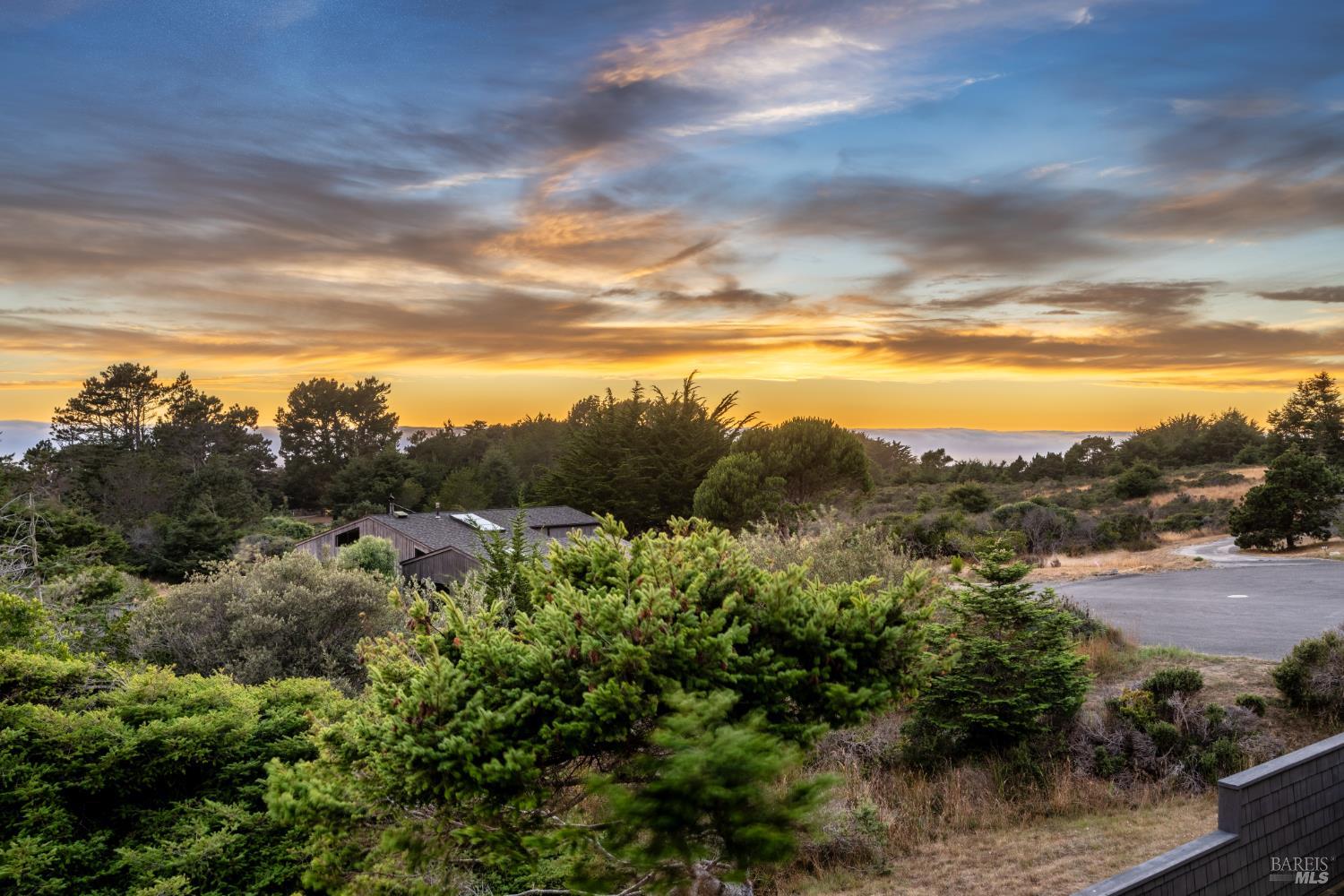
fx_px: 1120
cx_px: 672
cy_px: 448
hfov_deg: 61.9
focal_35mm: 30
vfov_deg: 43.6
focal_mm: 30
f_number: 11
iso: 64
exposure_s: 1/40
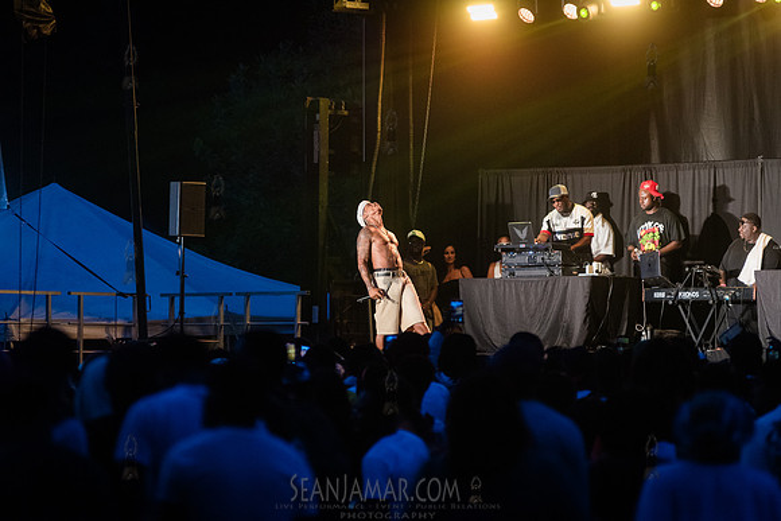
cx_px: 390
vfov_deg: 6.9
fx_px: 4340
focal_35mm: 200
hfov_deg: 10.3
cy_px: 260
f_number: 3.5
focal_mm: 200
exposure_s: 1/400
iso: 5000
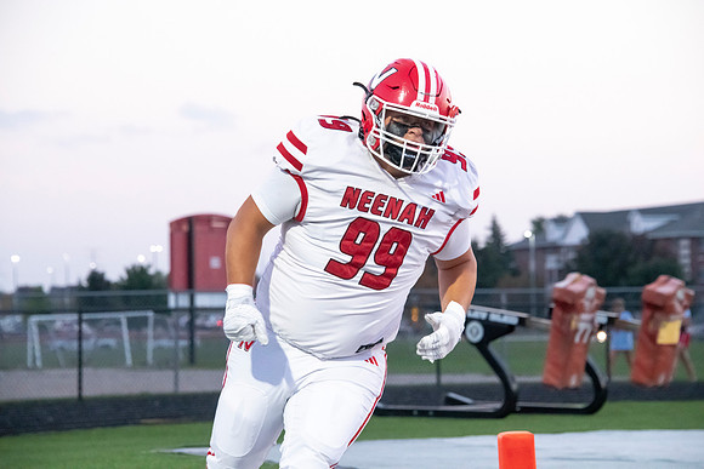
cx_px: 352
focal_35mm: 160
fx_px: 3129
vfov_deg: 8.6
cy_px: 234
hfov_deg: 12.8
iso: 10000
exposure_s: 1/400
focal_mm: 160
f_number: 7.1
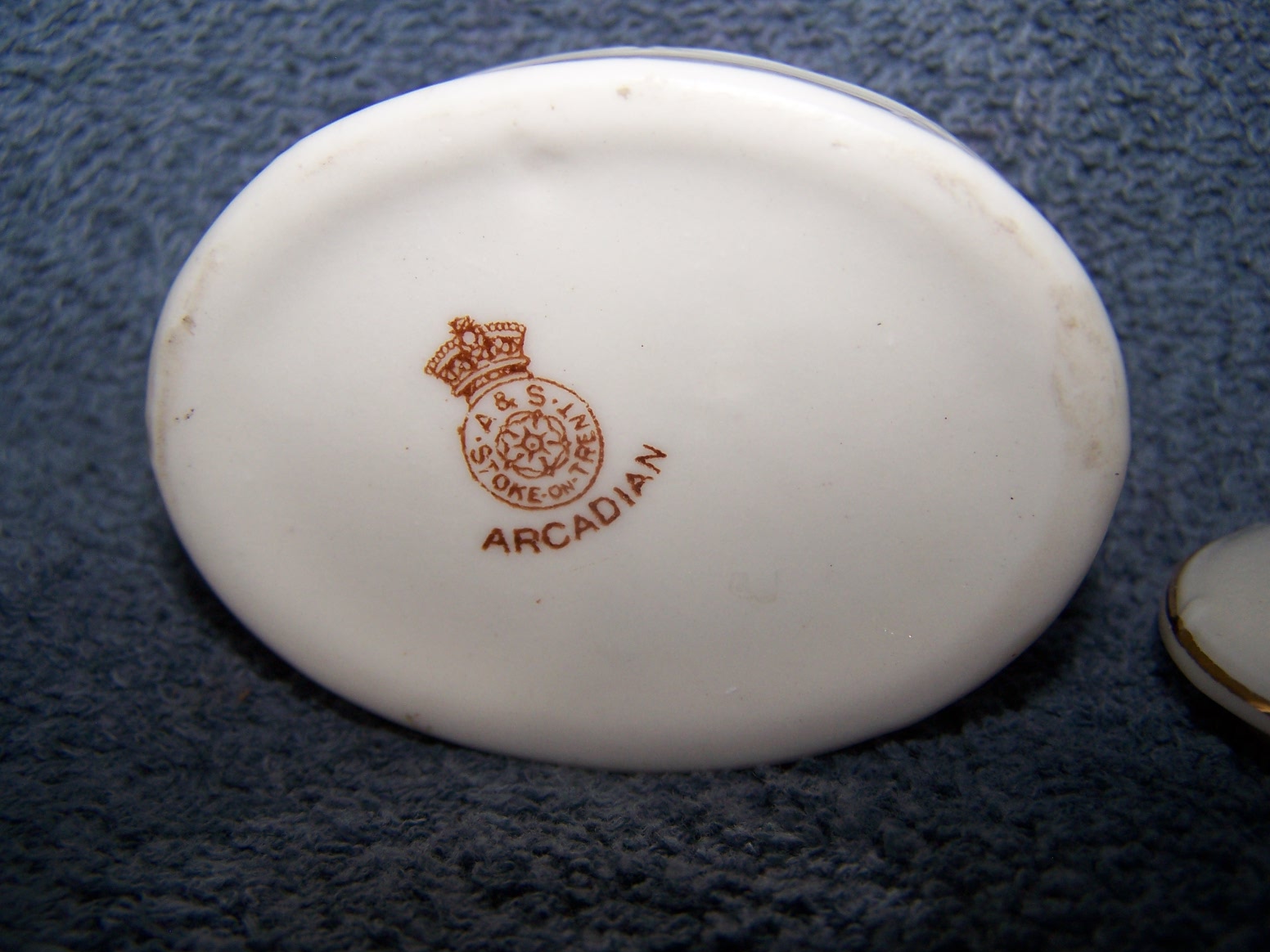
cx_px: 635
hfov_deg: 49.0
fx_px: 1394
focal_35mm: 38
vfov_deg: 37.7
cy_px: 476
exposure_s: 1/60
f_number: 2.8
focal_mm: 6.3
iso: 80
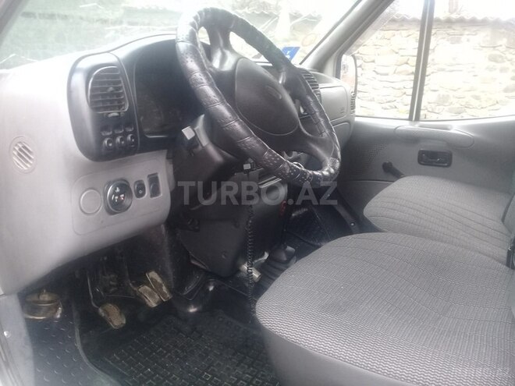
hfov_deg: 58.4
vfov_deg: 45.4
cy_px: 193
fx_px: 461
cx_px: 258
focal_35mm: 31
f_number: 2.2
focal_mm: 3.3
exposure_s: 1/33
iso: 80
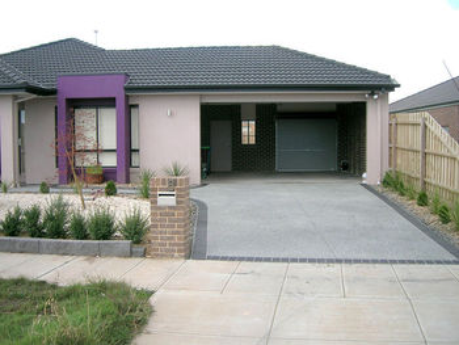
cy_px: 172
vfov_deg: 36.0
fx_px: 531
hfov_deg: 46.8
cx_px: 230
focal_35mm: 40
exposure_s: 1/382
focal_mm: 6.1
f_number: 2.9
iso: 50
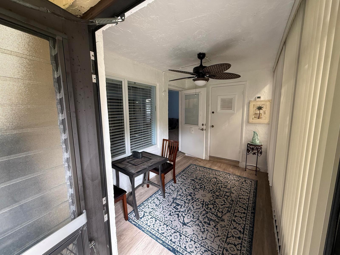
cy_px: 128
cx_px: 170
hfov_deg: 102.1
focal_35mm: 14
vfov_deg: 85.7
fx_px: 138
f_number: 2.2
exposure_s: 1/99
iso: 250
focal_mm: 2.22
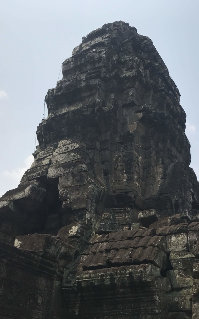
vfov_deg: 49.3
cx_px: 136
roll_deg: +0.1
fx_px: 347
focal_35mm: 40
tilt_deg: +32.4
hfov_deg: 31.7
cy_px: 158
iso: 20
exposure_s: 1/4566
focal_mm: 3.99
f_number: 1.8
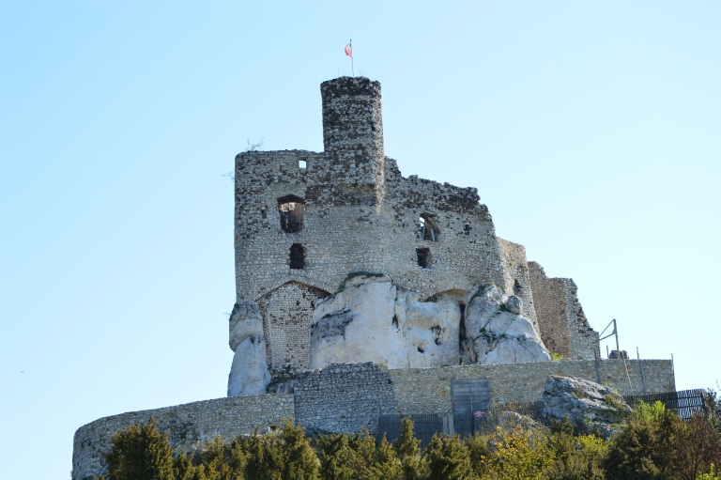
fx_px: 1741
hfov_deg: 23.4
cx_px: 360
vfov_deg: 15.7
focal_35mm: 87
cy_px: 240
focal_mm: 58
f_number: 11
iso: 400
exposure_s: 1/400
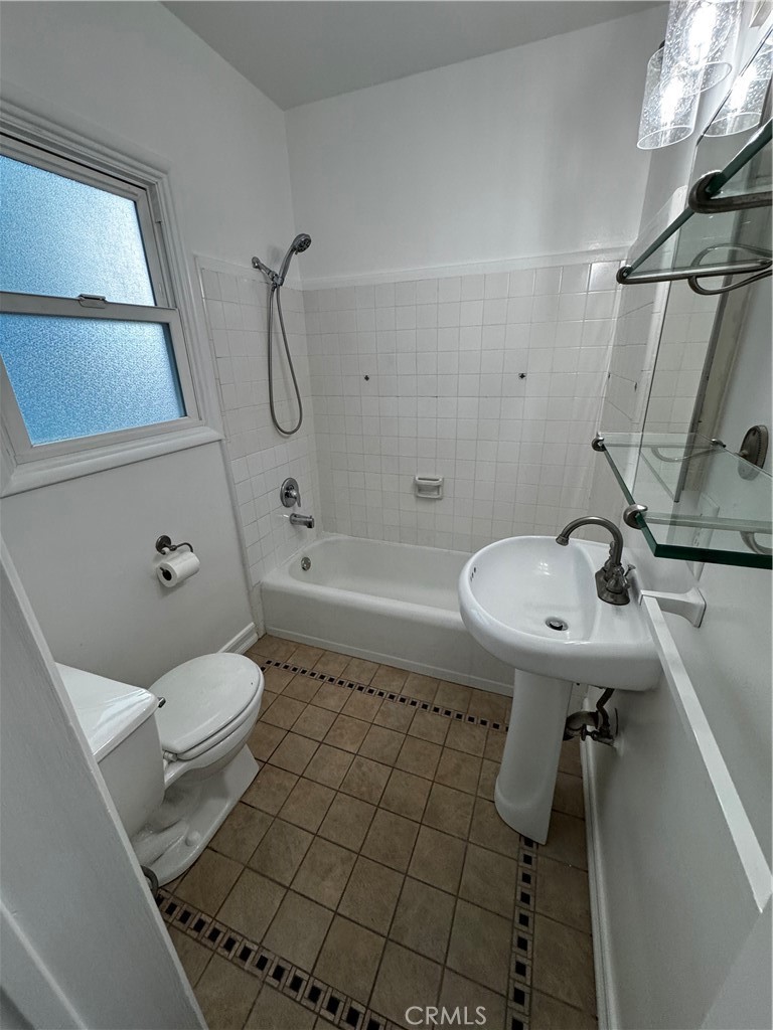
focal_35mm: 14
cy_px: 515
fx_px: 417
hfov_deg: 85.7
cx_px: 386
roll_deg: +1.7
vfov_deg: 102.1
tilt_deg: -21.5
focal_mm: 2.22
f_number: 2.2
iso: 200
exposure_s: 1/120
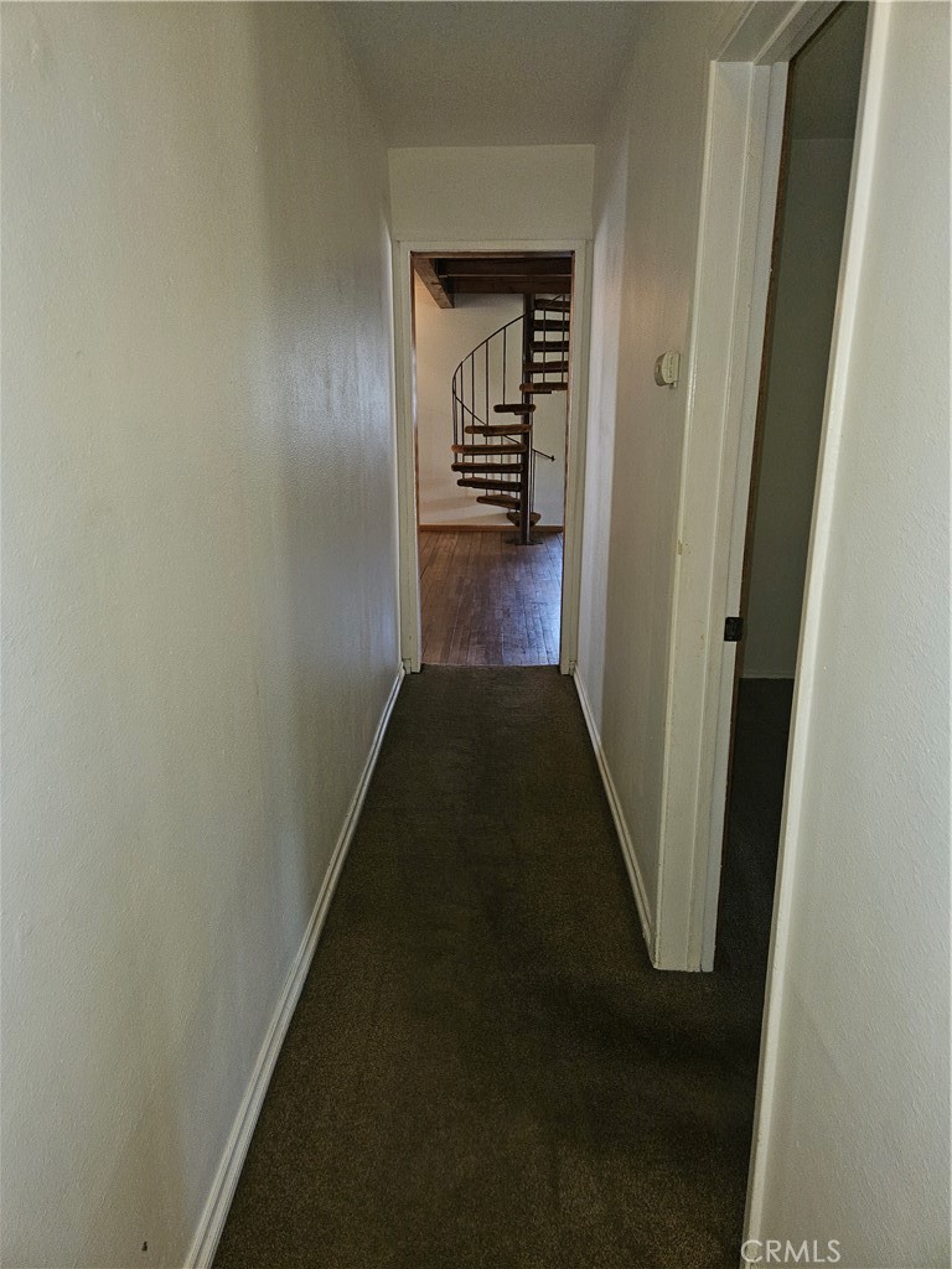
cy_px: 634
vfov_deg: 73.9
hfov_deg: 58.9
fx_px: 843
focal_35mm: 23
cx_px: 476
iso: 100
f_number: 1.8
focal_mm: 5.4
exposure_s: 1/30
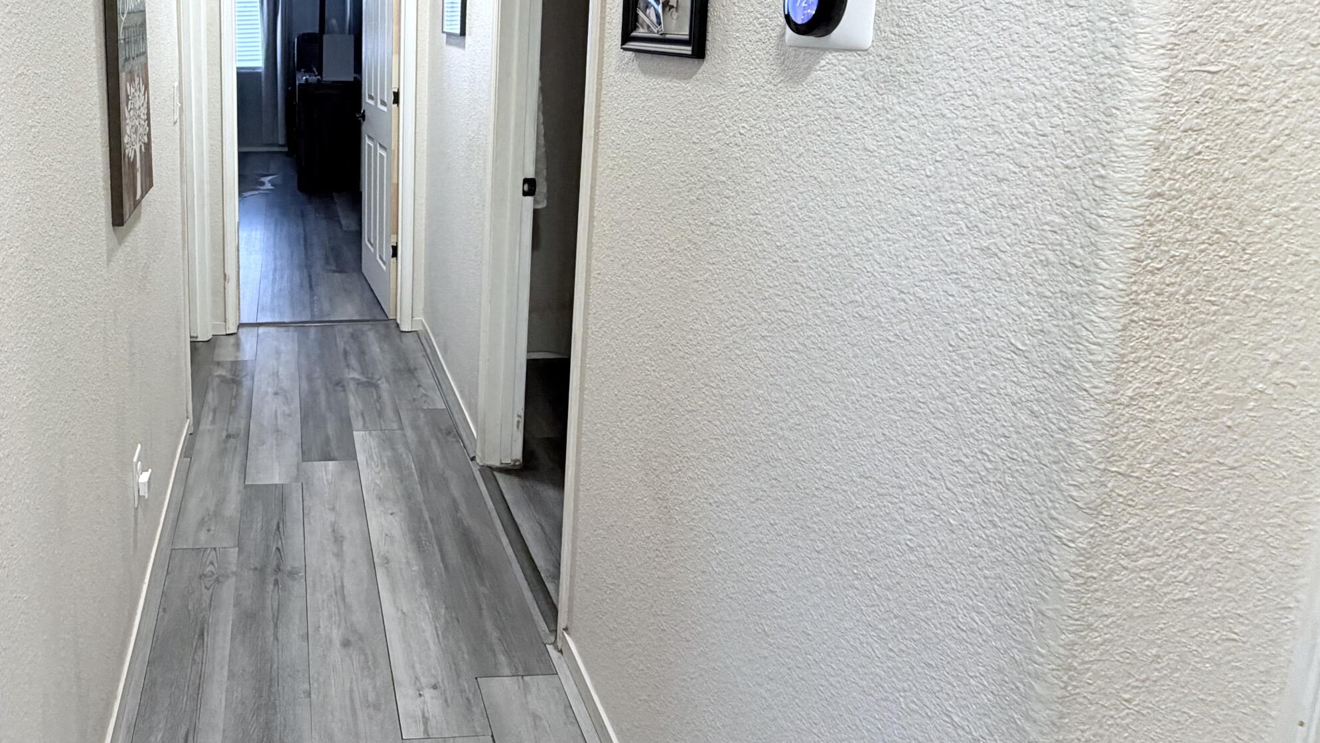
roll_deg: -0.2
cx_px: 332
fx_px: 805
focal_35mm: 23
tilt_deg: -8.0
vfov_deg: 46.6
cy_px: 138
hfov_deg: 73.3
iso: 250
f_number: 2.2
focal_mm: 2.22
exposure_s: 1/60
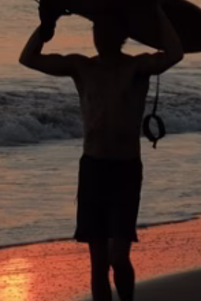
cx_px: -27
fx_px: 3629
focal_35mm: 434
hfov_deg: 3.2
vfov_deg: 4.7
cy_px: -112
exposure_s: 1/210
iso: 200
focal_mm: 55
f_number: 7.1
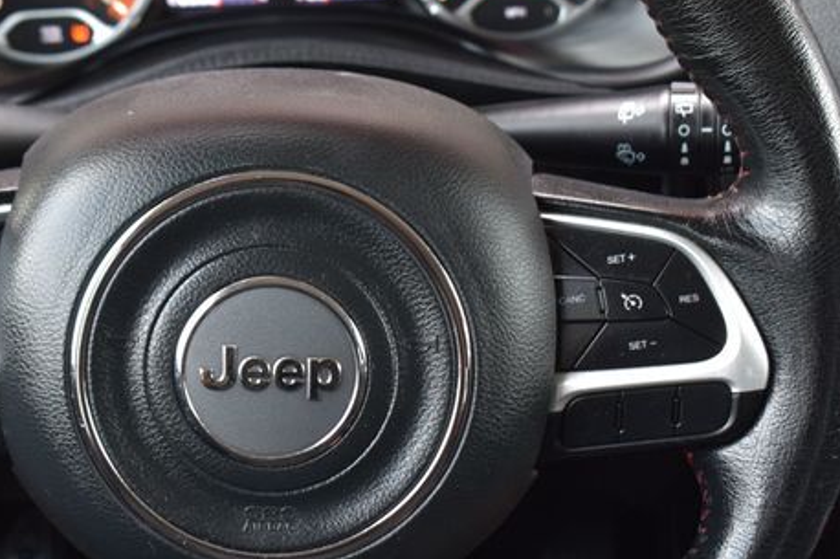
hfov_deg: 23.1
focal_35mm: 88
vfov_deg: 15.5
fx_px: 2052
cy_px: 308
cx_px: 312
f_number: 6.3
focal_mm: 42
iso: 450
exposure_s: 1/15
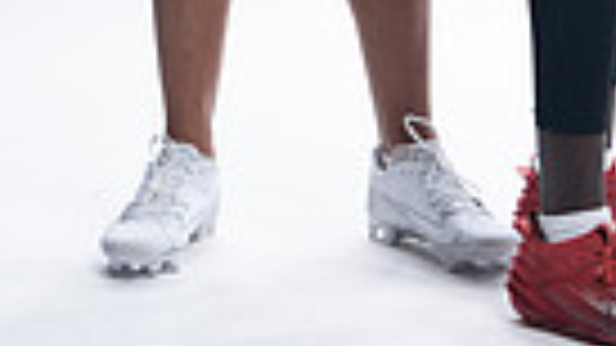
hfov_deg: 8.4
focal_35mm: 255
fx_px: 4164
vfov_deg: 4.6
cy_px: -575
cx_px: 665
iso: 200
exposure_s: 1/250
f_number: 5.6
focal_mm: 74
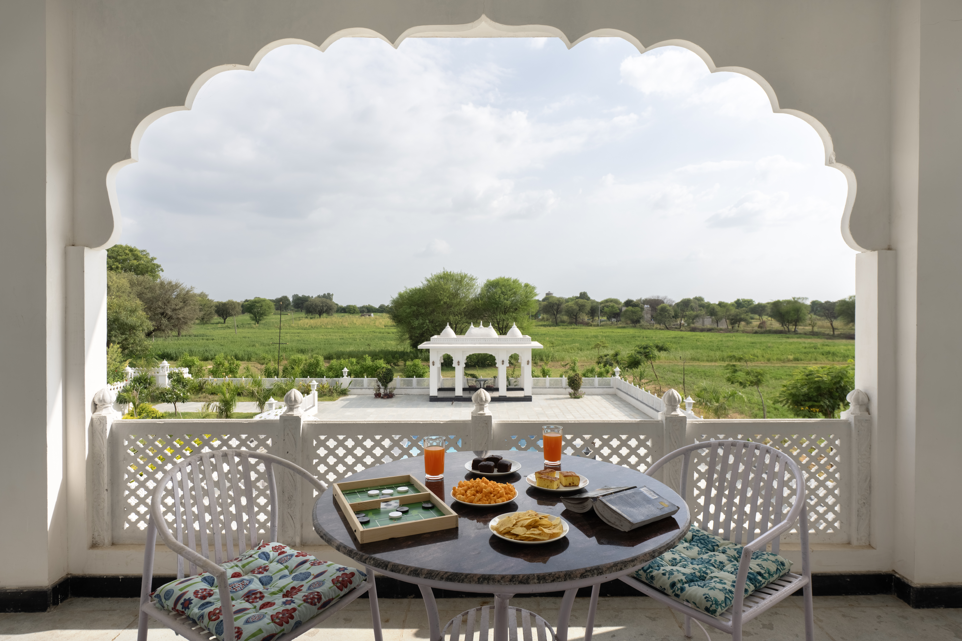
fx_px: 534
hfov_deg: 84.0
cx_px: 481
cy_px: 320
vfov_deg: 61.9
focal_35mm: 20
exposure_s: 1/3200
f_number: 10
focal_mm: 20
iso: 125
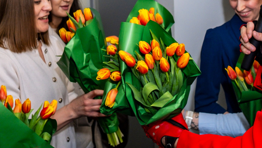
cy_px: -12
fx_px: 604
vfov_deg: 13.6
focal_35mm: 87
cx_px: 156
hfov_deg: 24.4
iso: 500
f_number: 4
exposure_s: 1/180
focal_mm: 23
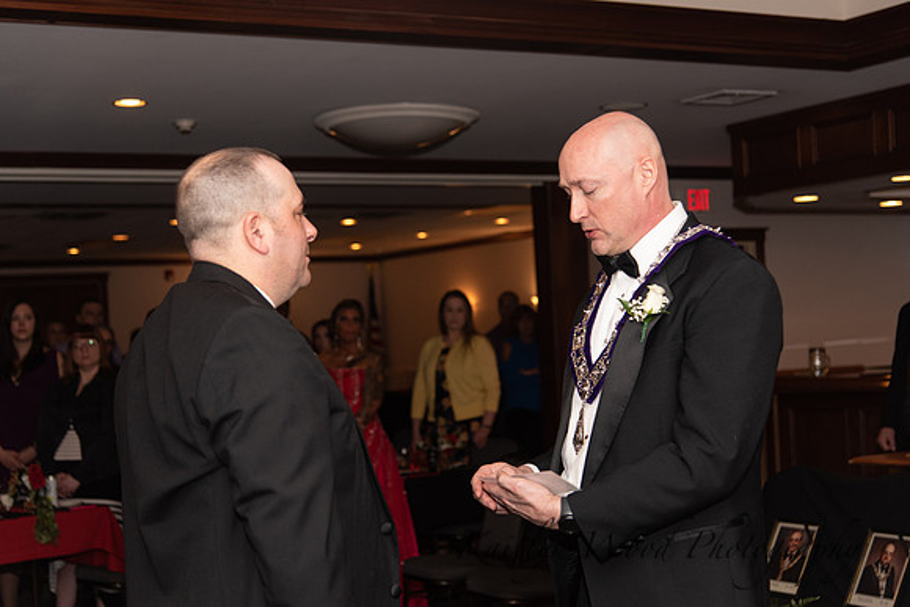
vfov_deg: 23.4
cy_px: 304
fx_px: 1466
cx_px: 455
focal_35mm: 58
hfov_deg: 34.5
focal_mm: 58
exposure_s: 1/200
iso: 800
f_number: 4
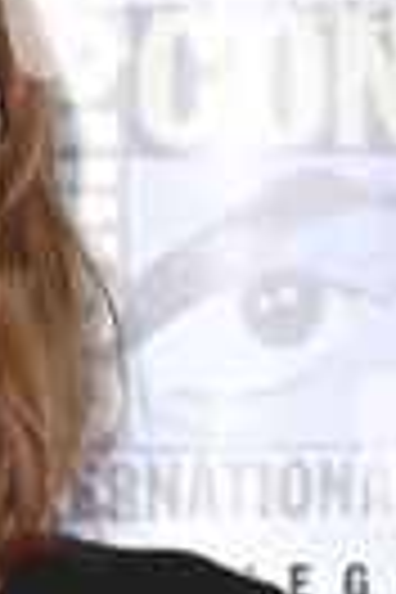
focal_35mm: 306
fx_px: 5049
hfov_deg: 4.5
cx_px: -184
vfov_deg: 6.7
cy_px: 648
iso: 2000
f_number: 6.3
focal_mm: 101
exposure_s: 1/250
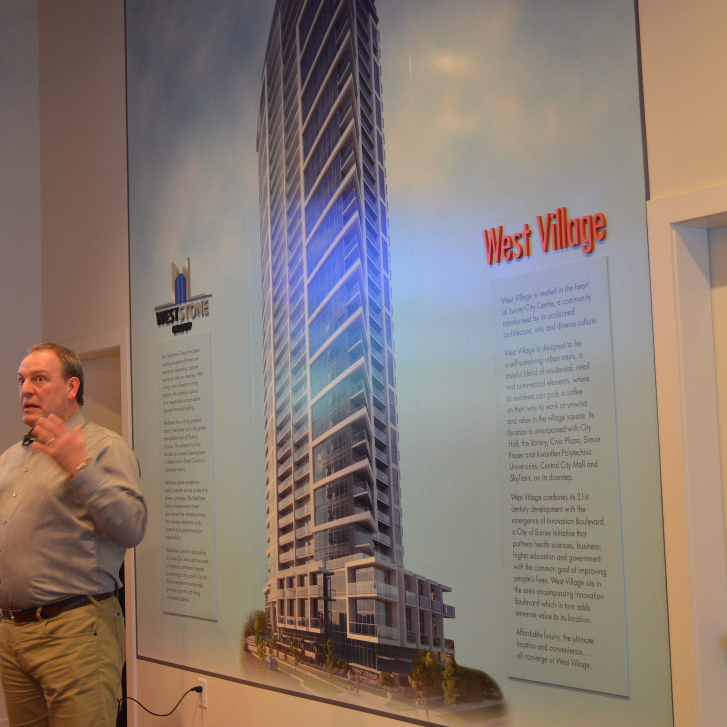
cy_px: 363
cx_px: 309
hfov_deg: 31.6
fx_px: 1283
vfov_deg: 31.6
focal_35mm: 54
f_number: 4.5
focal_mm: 28
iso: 400
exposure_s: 1/20
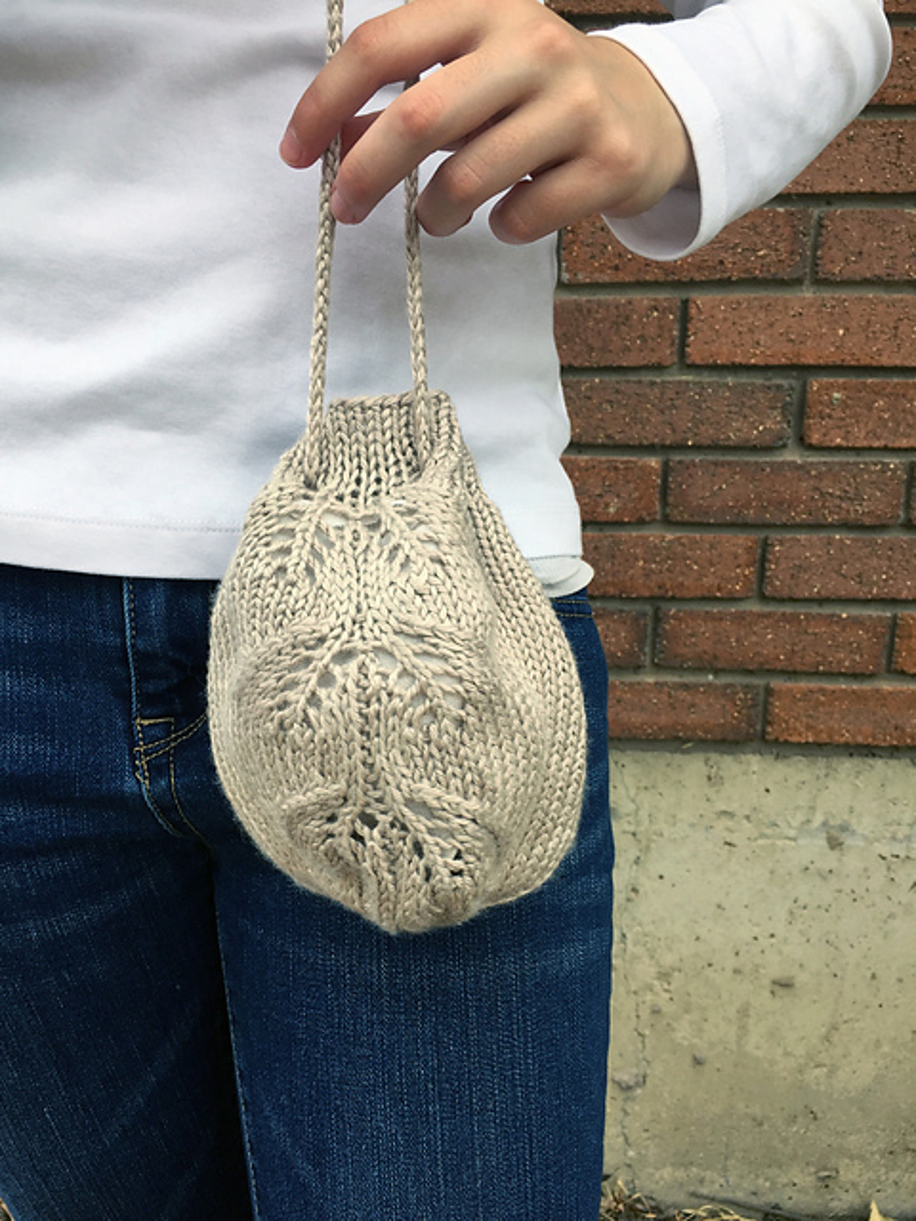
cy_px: 610
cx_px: 458
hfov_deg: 48.2
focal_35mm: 29
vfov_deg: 61.7
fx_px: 1023
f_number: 2.2
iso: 32
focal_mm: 4.15
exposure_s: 1/120
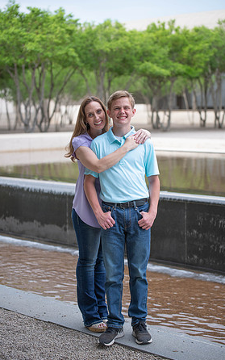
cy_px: 180
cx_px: 117
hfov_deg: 18.1
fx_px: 706
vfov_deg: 28.6
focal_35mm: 72
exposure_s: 1/320
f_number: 2.8
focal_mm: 70
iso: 200
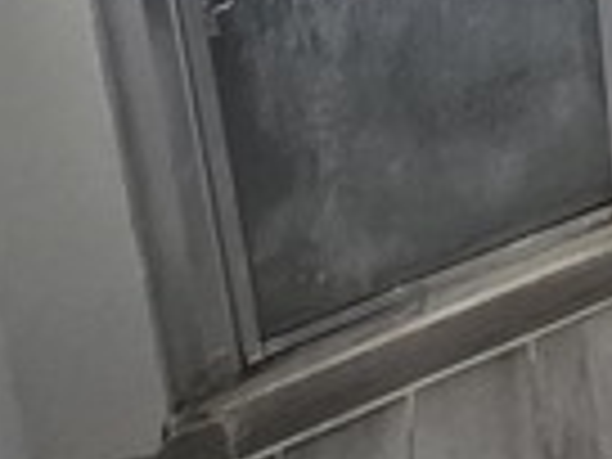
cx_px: 1066
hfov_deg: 21.8
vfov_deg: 15.8
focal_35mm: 61
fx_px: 1078
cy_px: -572
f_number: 2.2
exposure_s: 1/60
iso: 100
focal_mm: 1.74
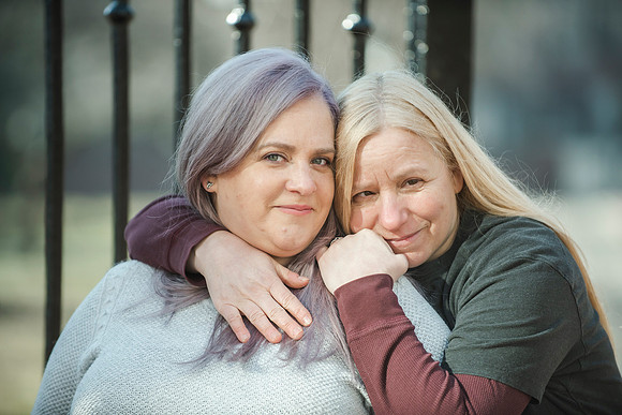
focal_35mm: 190
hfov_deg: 10.8
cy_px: 208
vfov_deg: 7.2
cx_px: 311
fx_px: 3283
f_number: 3.2
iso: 640
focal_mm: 190
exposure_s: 1/2000
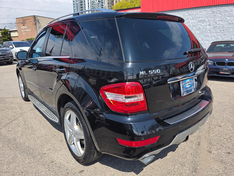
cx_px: 117
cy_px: 88
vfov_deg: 58.9
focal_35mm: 23
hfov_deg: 73.9
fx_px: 155
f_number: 1.7
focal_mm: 6.3
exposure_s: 1/3717
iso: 80
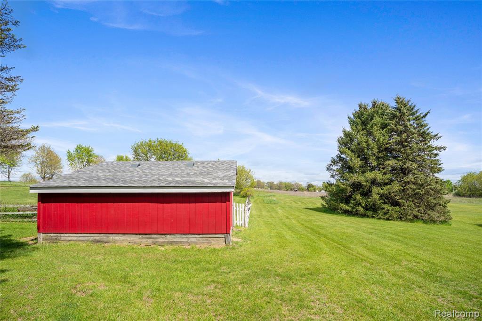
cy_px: 160
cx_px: 241
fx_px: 214
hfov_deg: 96.8
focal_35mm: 16
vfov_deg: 73.7
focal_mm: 16
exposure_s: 1/250
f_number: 5.6
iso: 100
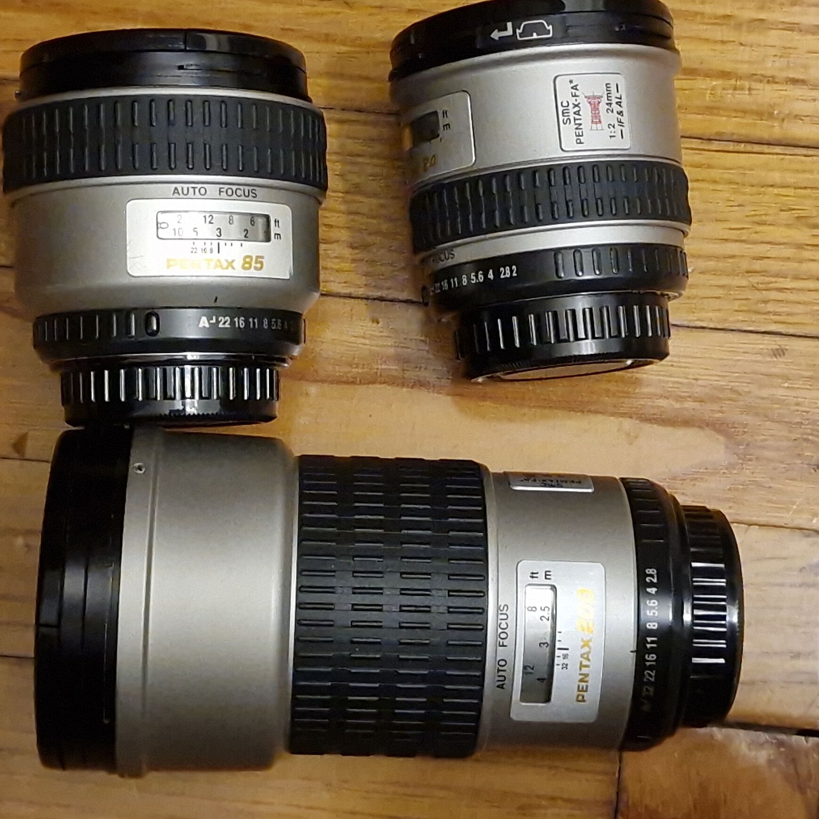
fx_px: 749
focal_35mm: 28
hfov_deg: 57.2
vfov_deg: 57.3
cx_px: 380
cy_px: 397
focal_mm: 6.4
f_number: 1.8
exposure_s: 1/25
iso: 500
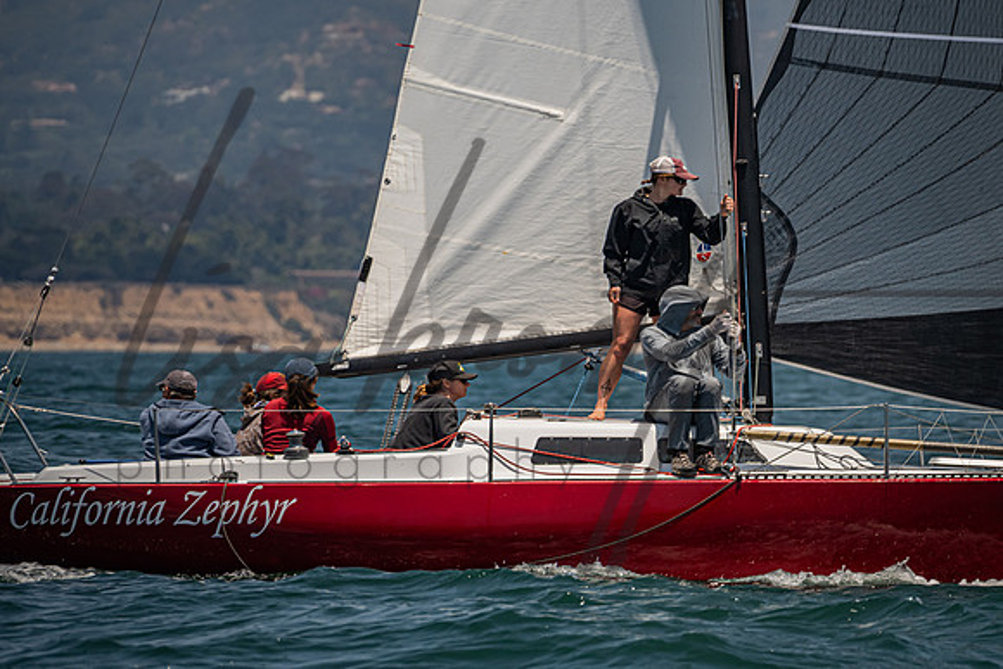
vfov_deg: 2.8
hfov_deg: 4.2
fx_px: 13839
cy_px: 355
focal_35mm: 497
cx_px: 617
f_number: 8
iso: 500
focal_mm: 400
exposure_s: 1/2000
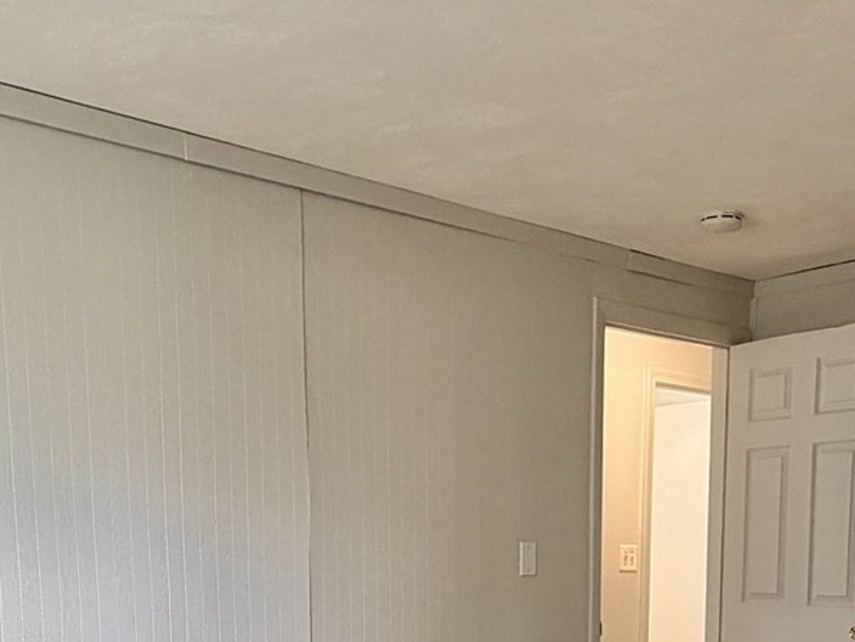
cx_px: 483
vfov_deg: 27.4
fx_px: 1186
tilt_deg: -8.6
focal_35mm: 48
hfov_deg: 39.6
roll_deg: -0.2
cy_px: 724
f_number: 2.2
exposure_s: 1/60
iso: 200
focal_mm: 2.22
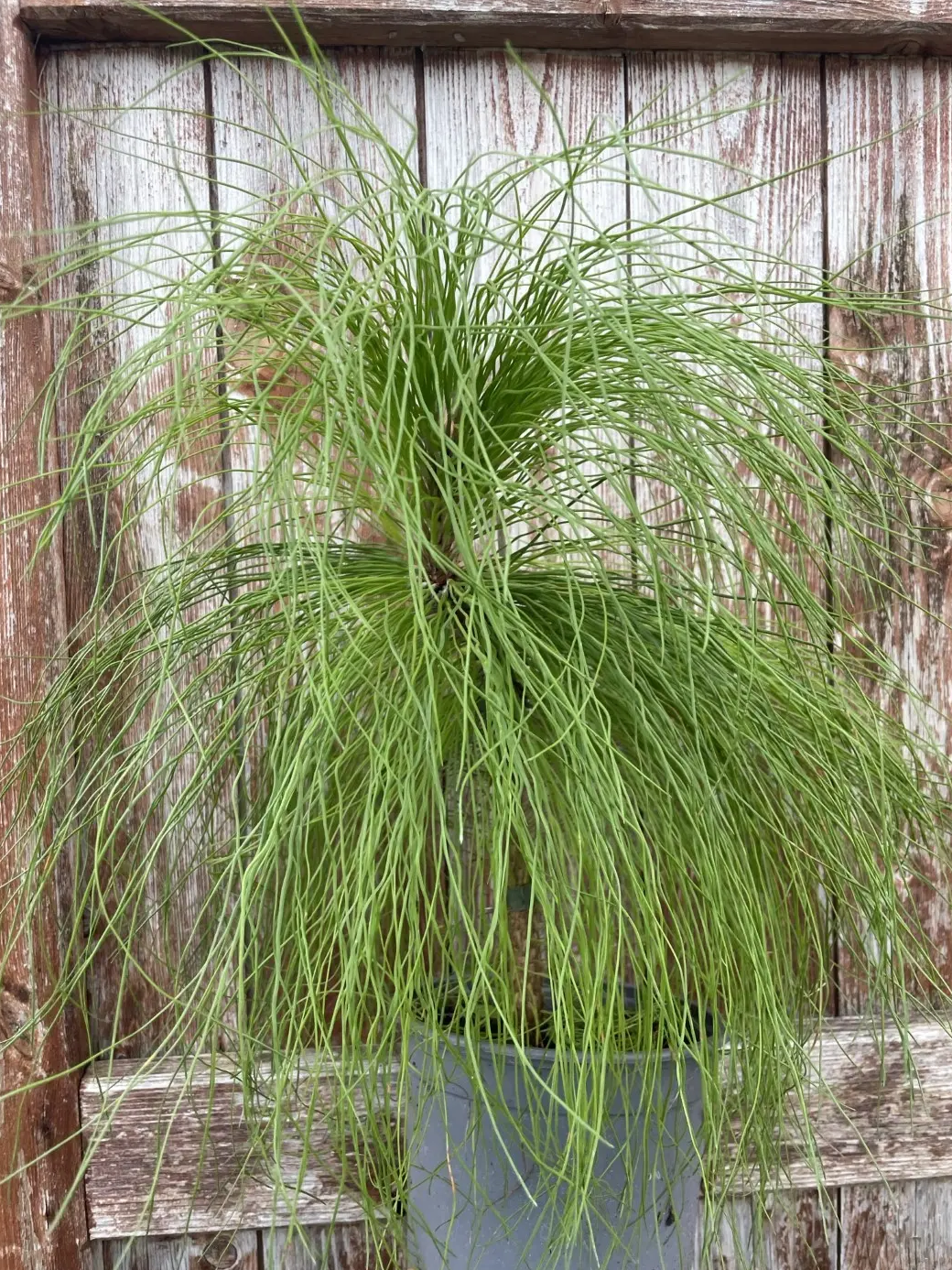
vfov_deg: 65.3
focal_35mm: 27
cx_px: 478
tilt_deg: -3.4
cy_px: 634
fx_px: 990
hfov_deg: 51.3
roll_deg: +0.4
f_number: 1.6
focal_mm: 4.2
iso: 32
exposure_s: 1/121
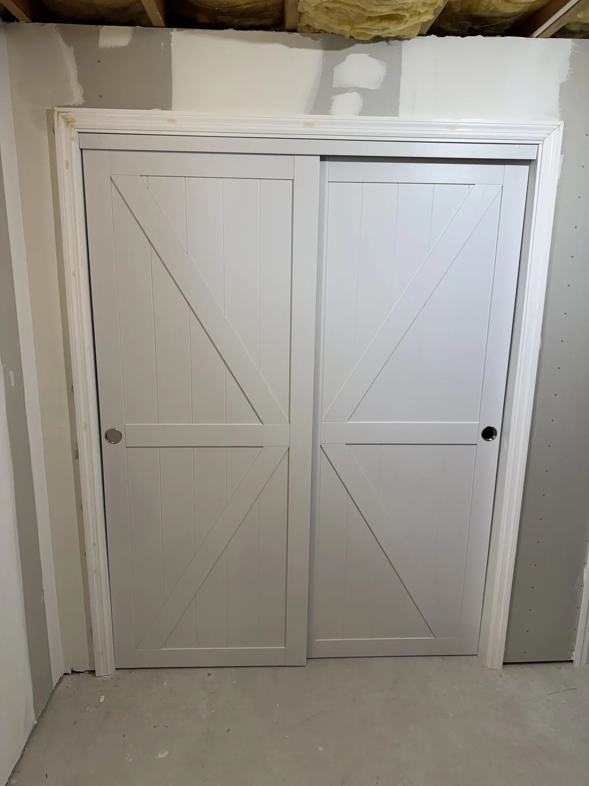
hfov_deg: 56.8
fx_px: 544
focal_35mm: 24
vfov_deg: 71.6
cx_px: 294
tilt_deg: -13.6
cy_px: 393
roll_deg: -1.6
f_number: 1.78
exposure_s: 1/120
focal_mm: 6.76
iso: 80
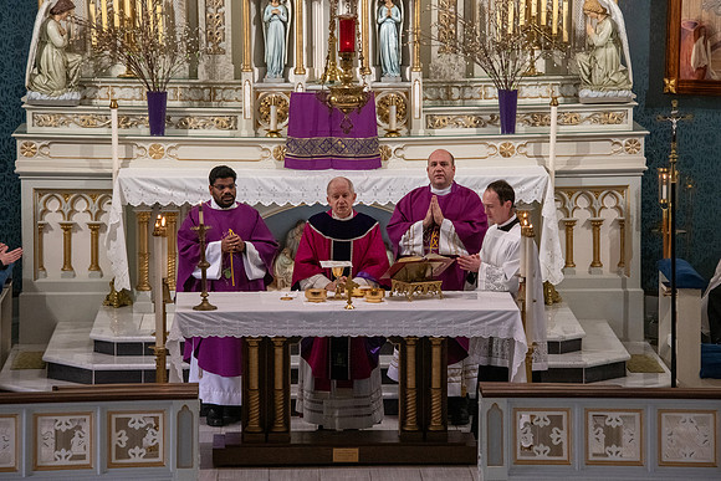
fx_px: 3467
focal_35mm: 173
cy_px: 240
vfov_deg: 7.9
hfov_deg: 11.9
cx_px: 360
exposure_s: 1/100
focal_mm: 170
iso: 4000
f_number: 9
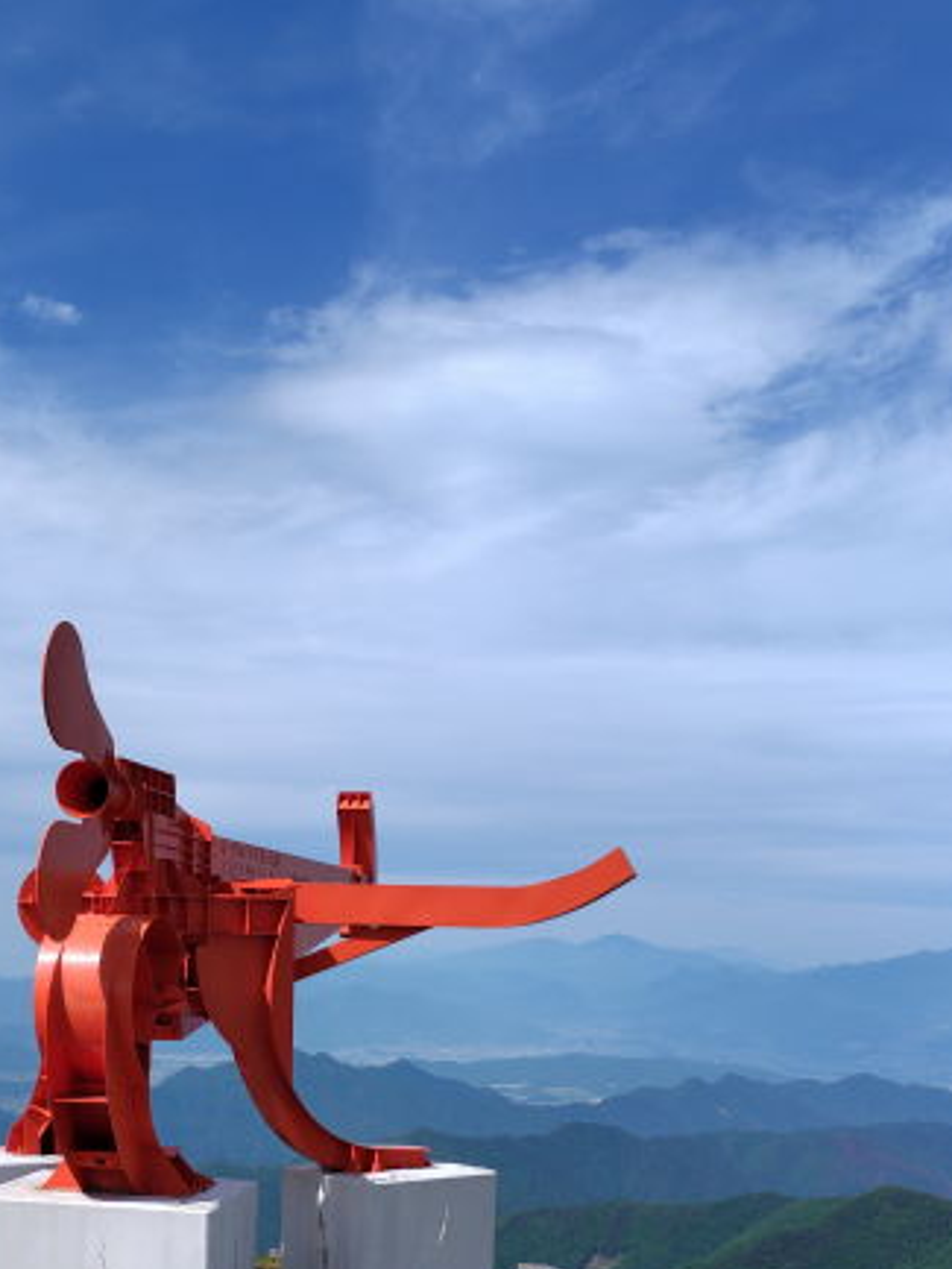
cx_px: 293
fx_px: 1246
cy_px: 818
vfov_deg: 53.2
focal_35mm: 34
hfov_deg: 41.1
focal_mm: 5.6
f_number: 1.9
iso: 50
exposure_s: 1/2202
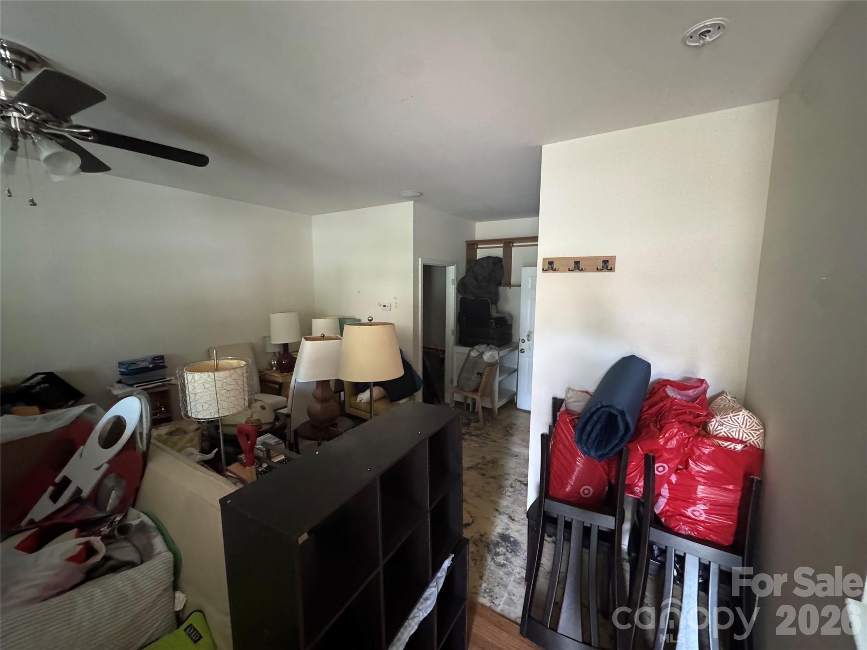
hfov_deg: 102.1
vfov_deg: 85.7
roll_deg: -0.5
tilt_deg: -6.1
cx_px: 434
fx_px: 351
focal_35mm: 14
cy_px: 325
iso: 1250
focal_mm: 2.22
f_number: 2.2
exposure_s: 1/51
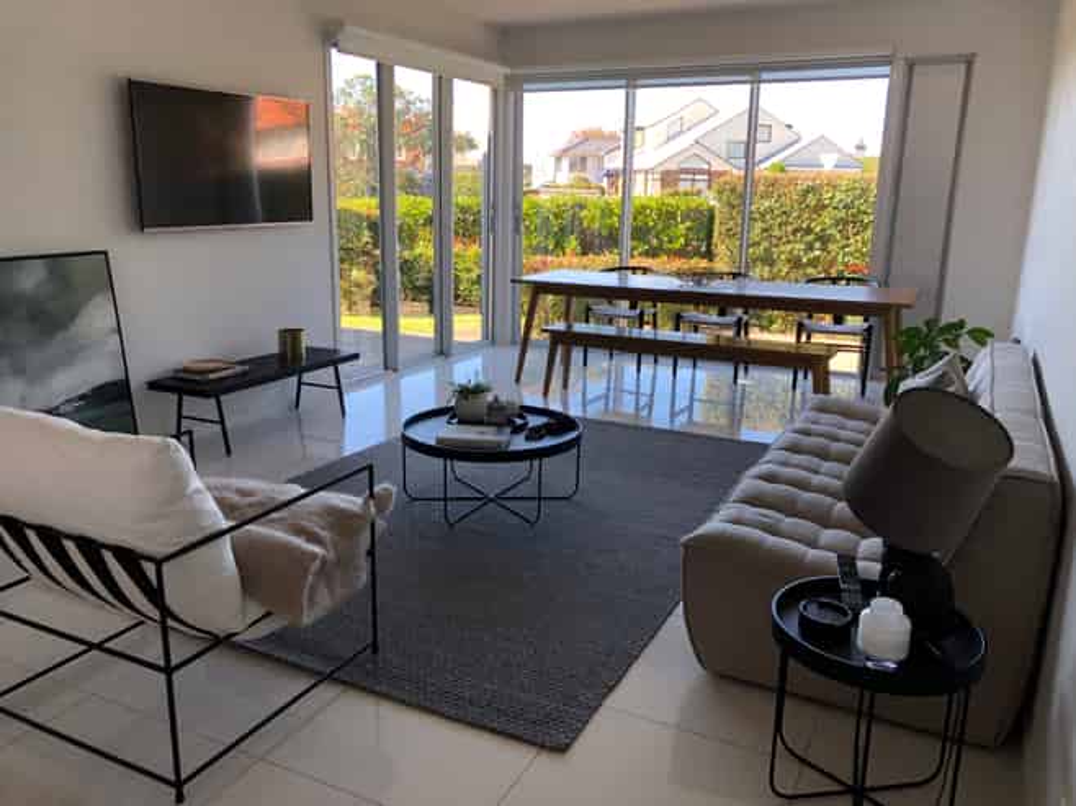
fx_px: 870
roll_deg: -0.1
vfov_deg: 49.7
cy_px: 403
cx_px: 538
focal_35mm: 28
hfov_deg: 63.5
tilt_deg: -13.8
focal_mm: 3.99
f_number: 1.8
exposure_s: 1/120
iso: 32
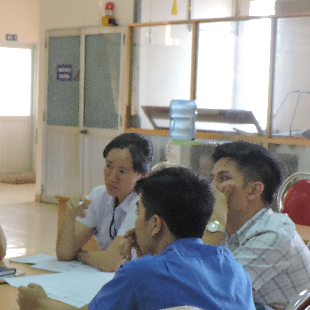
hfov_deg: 17.6
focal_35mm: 96
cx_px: -16
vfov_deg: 18.0
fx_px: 973
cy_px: 213
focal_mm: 7.7
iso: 400
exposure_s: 1/40
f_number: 3.4
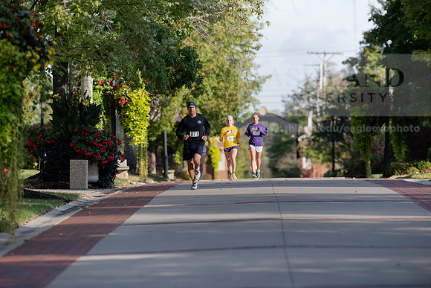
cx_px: 216
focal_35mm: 300
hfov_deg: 6.9
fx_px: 3592
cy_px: 144
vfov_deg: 4.6
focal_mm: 300
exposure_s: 1/640
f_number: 4.5
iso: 200
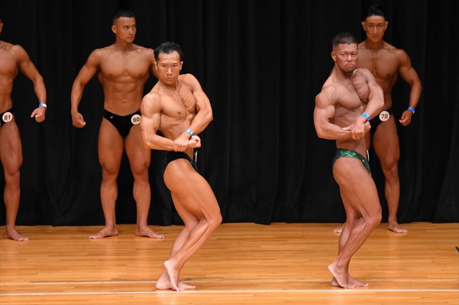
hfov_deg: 7.2
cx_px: 230
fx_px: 3632
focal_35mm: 285
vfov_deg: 4.8
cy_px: 152
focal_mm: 190
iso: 4000
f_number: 5.6
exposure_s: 1/400
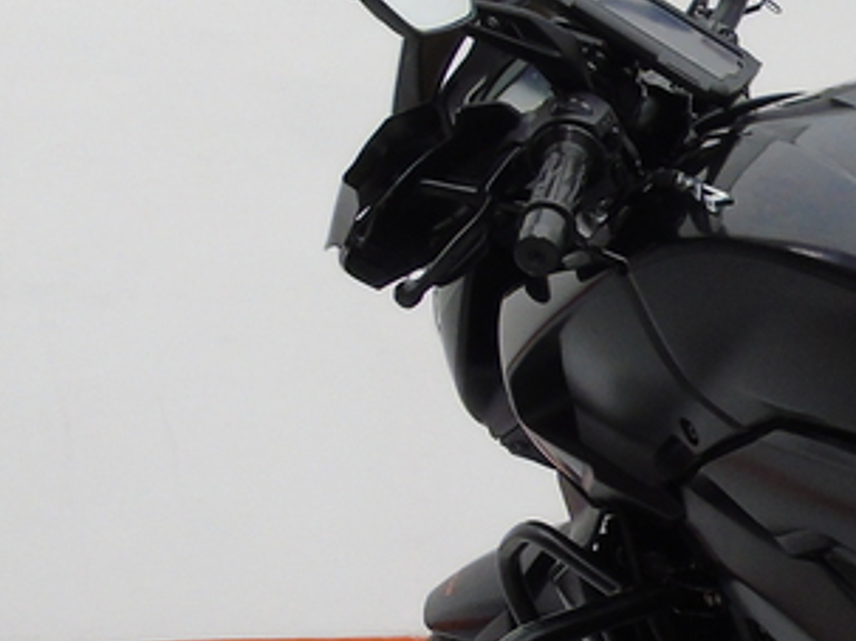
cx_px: 1274
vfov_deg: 12.7
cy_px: 633
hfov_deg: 15.8
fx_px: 2843
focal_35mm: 115
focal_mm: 5.2
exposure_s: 1/30
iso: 100
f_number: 3.6
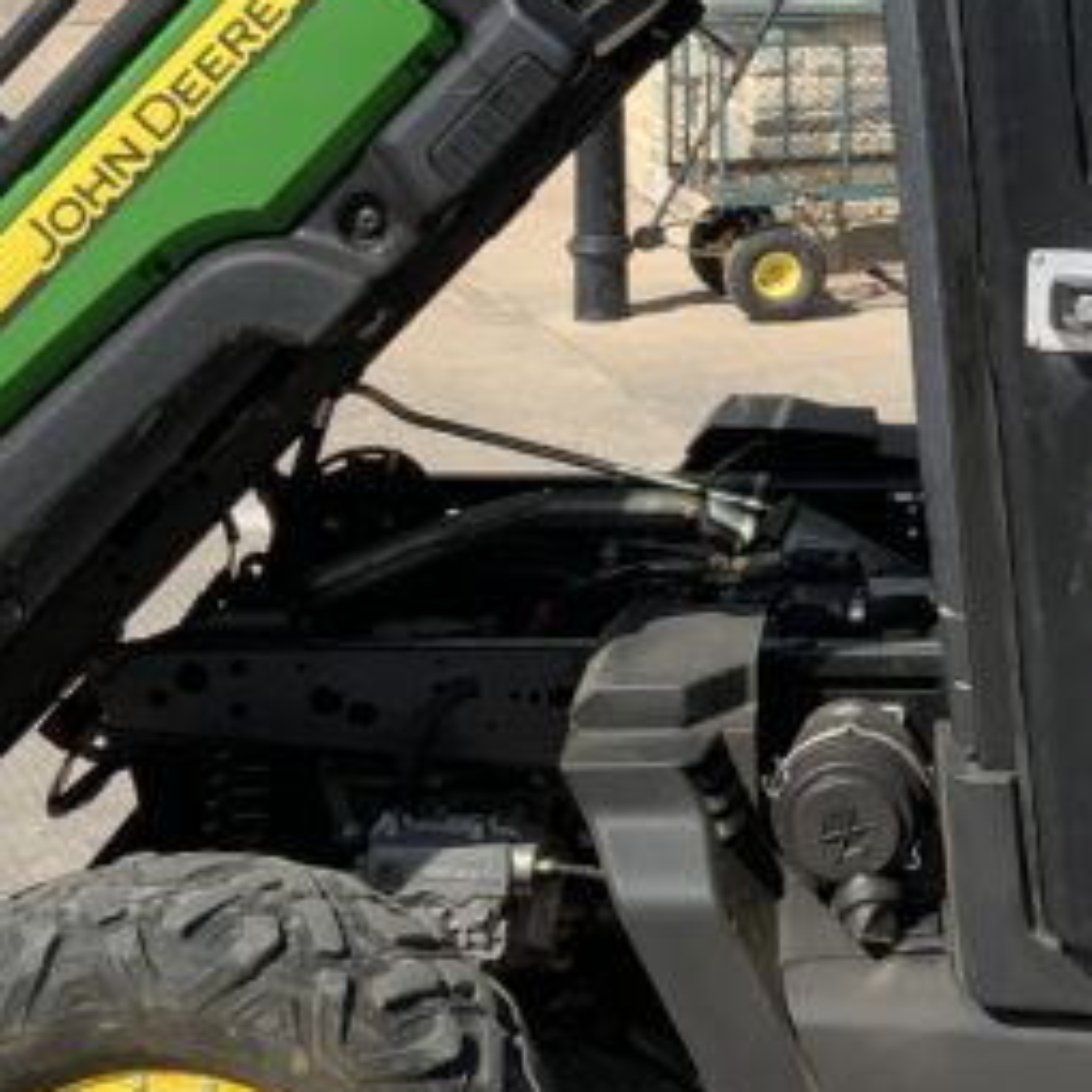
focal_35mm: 103
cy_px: 355
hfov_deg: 16.1
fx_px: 3676
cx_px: 1366
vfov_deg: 16.9
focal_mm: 3
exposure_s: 1/1311
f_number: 1.8
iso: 16
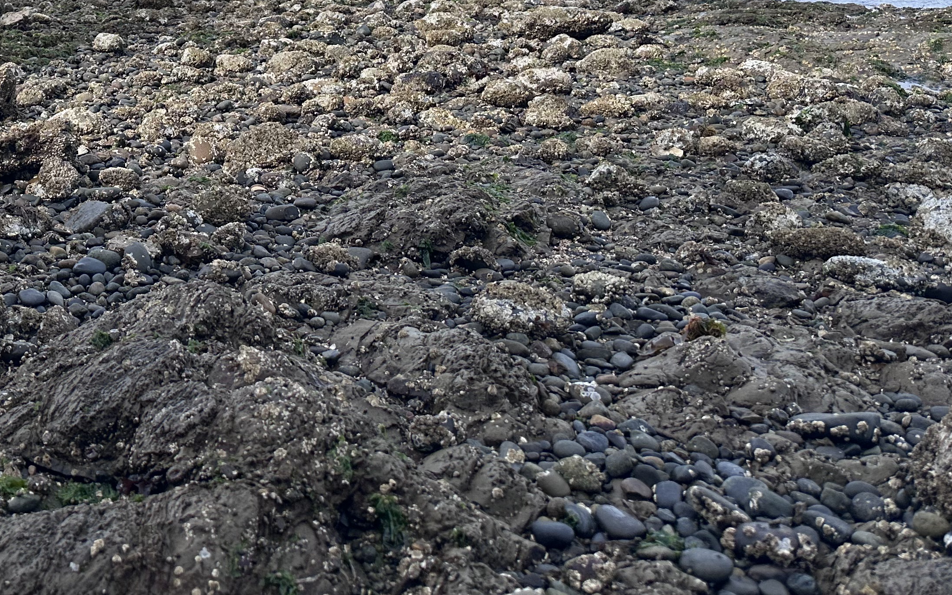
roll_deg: +2.2
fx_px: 1219
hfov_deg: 40.2
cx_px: 138
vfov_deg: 26.1
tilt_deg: -10.3
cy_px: 13
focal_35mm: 47
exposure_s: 1/3717
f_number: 1.78
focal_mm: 6.86
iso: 80
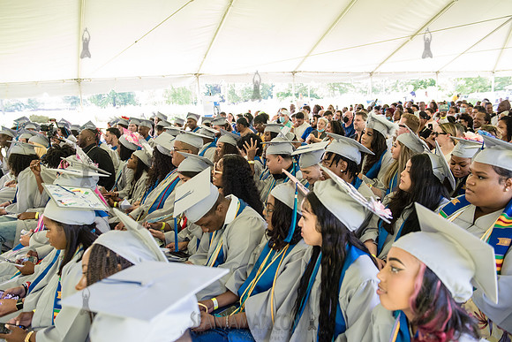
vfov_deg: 42.0
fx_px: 445
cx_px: 256
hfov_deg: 59.8
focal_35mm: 31
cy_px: 171
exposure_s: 1/400
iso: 2500
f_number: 4
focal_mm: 31
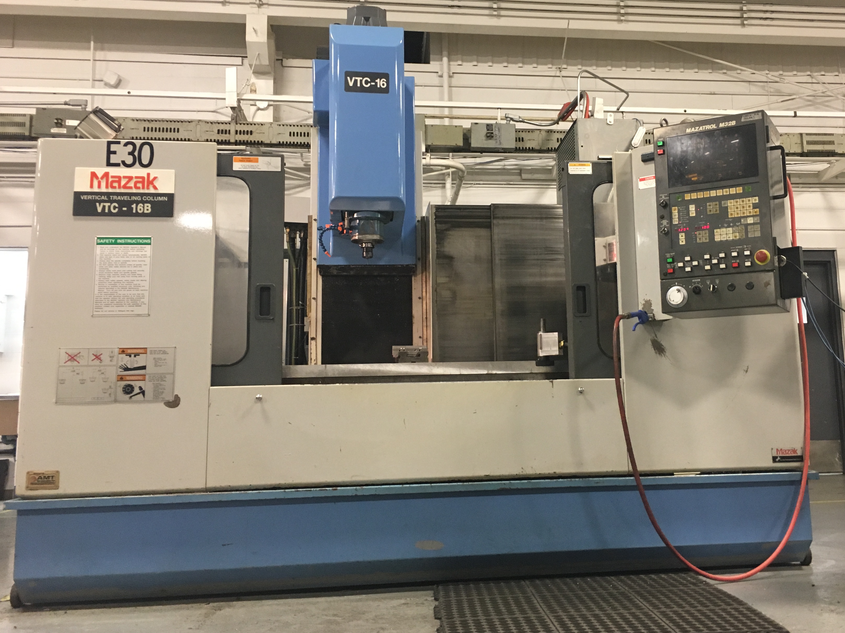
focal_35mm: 36
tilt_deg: +8.7
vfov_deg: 39.6
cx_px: 517
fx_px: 879
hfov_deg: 50.9
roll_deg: +1.0
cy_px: 270
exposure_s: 1/30
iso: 125
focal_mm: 4.15
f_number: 2.2
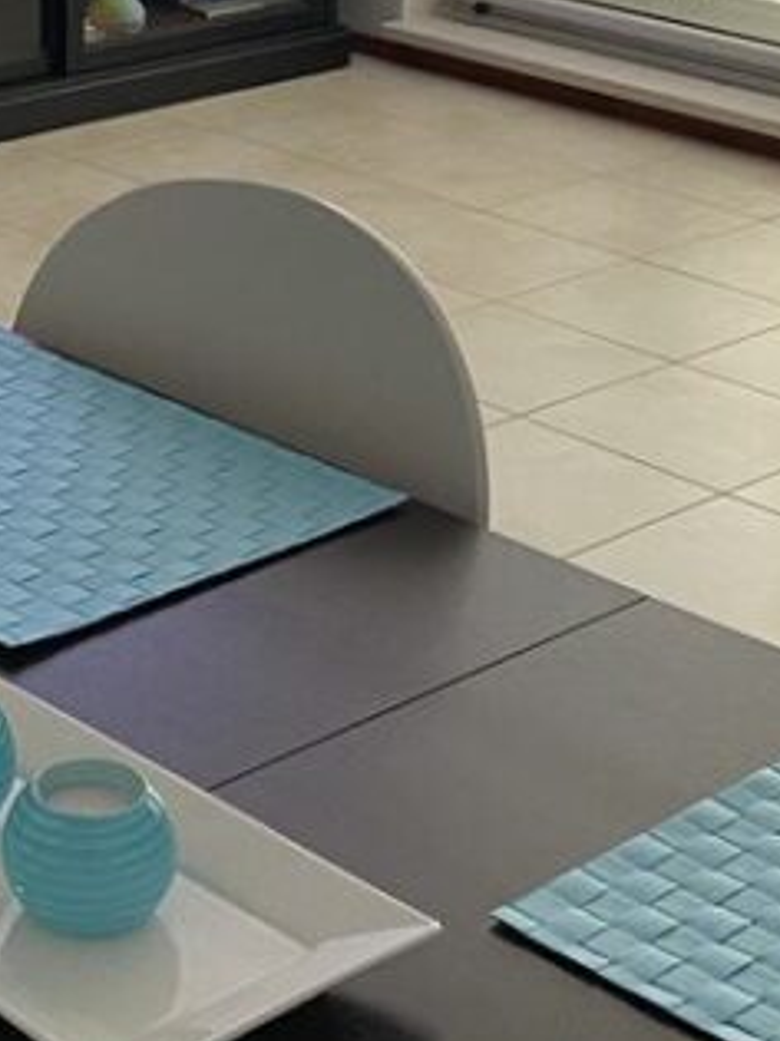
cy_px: -197
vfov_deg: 19.7
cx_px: 7
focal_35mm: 94
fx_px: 2826
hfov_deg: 15.4
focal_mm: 4.25
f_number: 1.8
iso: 125
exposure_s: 1/60
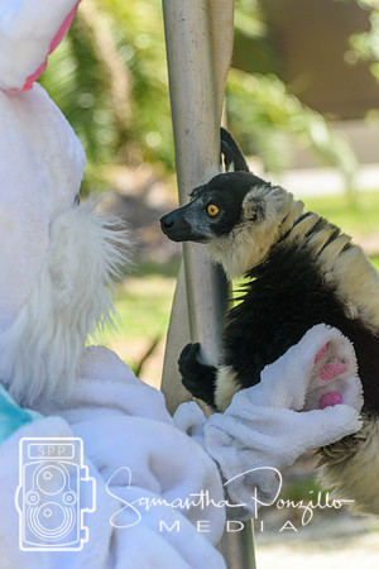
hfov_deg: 9.3
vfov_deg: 14.0
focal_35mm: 147
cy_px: 284
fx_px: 2321
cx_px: 190
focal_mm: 98
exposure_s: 1/500
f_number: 5.6
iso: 280
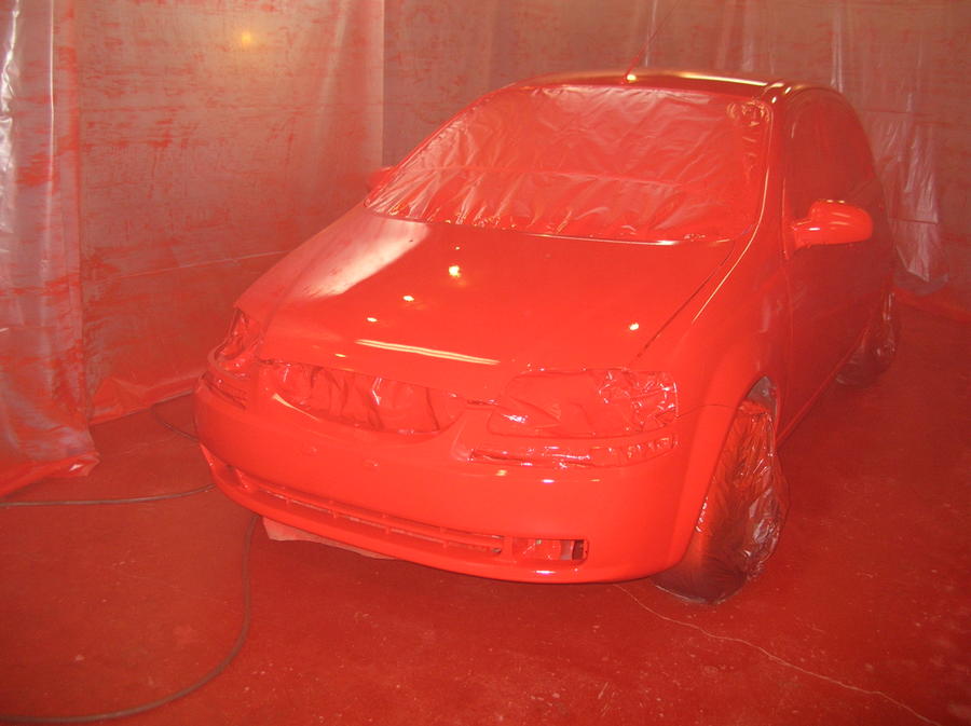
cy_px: 363
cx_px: 486
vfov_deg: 39.6
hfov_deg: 51.4
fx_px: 1009
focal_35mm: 36
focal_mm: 6
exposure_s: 1/60.1
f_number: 2.7
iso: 88
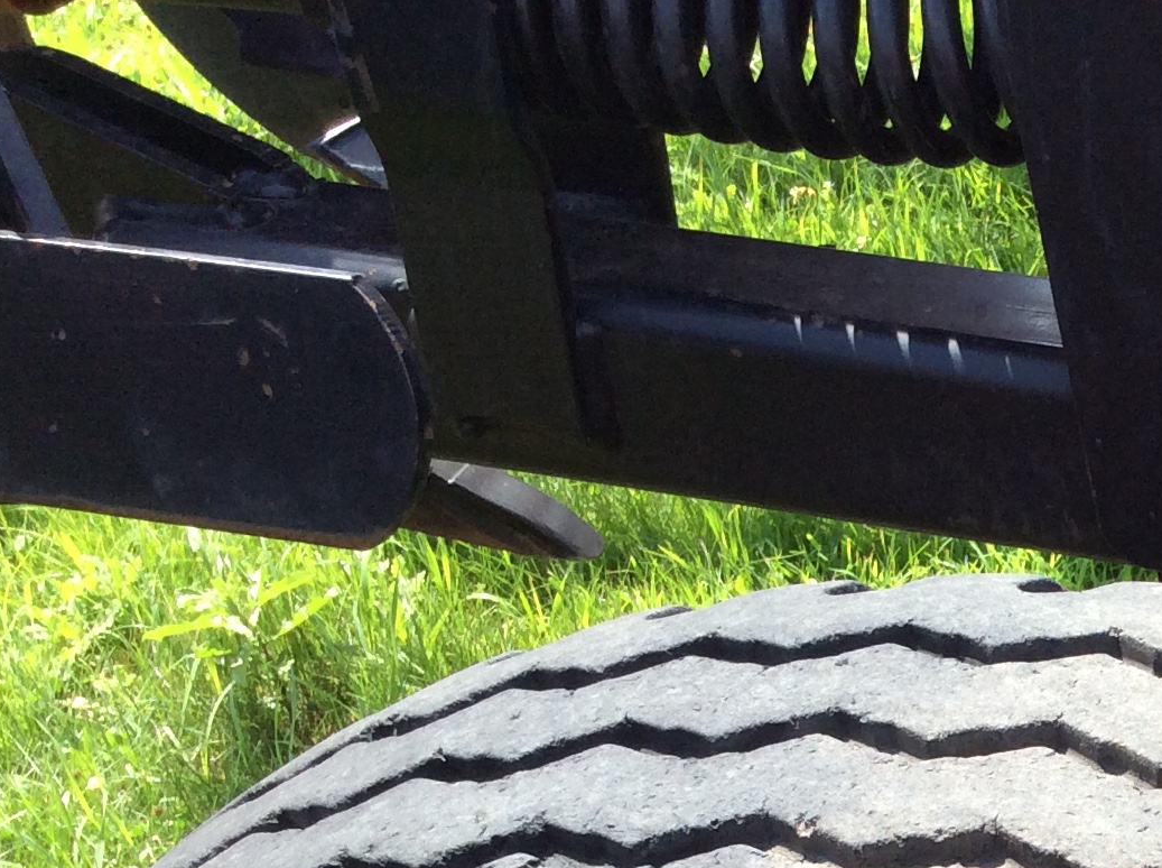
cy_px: 1083
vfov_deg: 17.4
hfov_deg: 22.7
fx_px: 2681
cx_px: 1356
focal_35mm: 80
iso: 32
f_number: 2.4
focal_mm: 3.3
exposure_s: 1/430
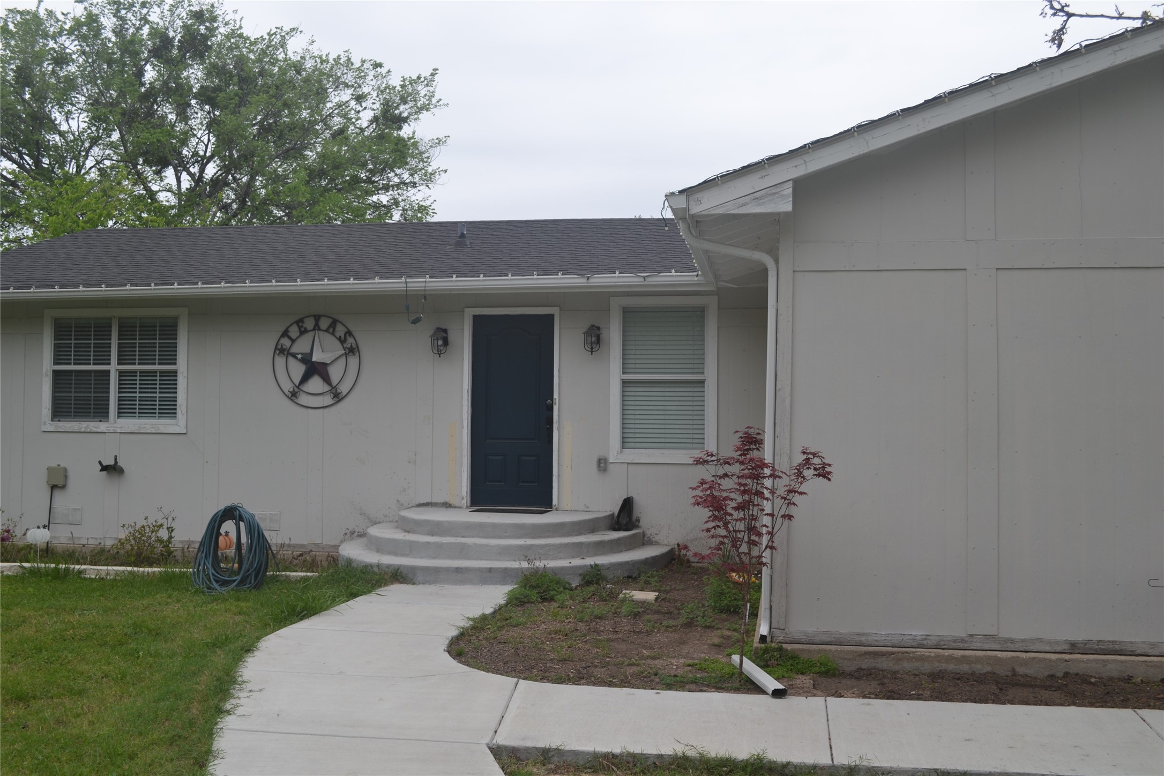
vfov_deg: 36.9
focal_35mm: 36
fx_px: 1164
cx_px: 582
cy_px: 388
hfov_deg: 53.1
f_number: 6.3
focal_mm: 24
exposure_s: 1/160
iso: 100
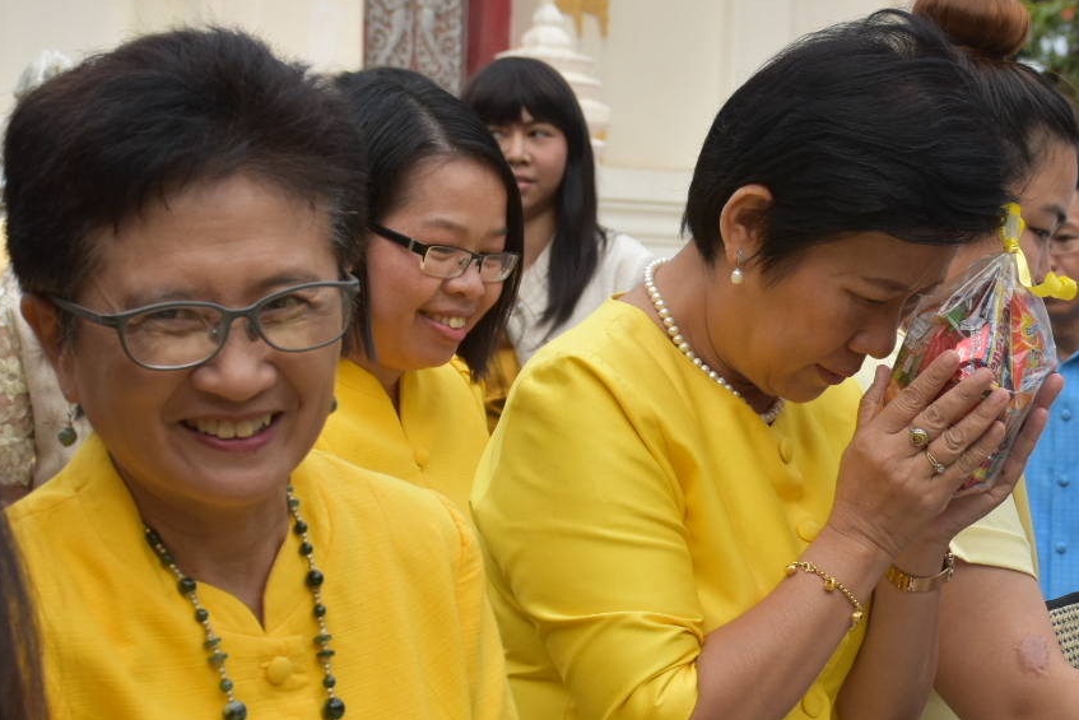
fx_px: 3267
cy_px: 516
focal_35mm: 109
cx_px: 829
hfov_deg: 18.6
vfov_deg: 12.5
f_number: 7.1
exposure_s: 1/200
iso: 400
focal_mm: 38
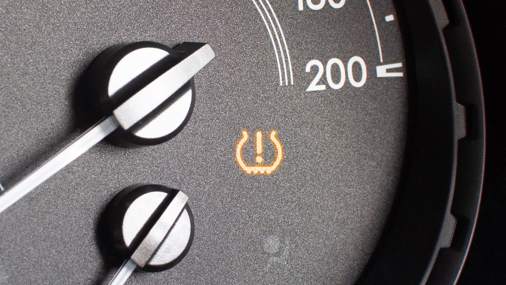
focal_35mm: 56
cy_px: 133
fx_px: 745
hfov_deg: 37.5
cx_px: 254
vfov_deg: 21.6
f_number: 5.6
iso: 400
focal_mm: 35
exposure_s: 1/40
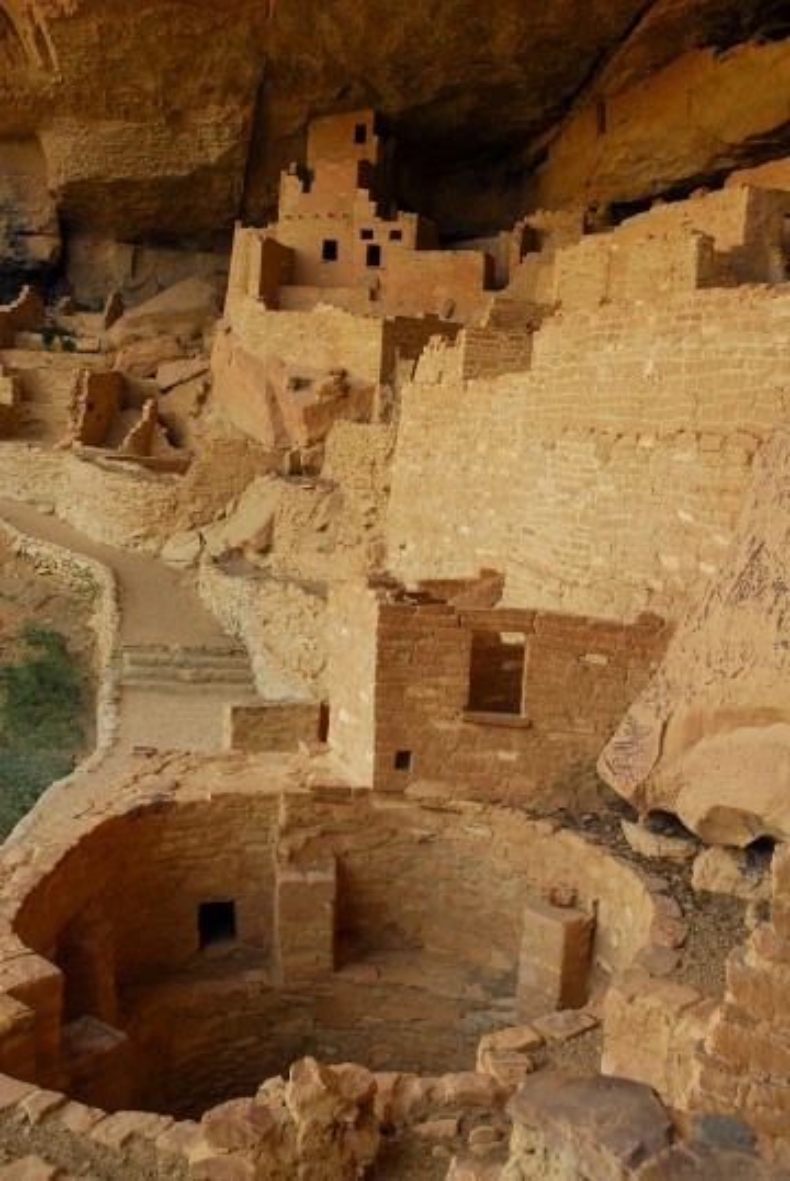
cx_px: 395
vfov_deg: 47.9
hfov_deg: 33.1
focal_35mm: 40
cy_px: 590
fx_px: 1330
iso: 250
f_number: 5.6
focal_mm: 27
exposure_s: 1/125
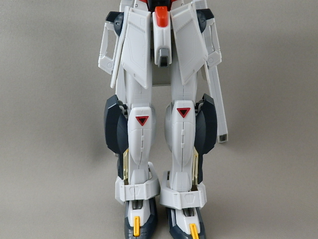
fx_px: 312
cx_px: 159
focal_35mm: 34
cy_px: 120
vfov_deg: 41.8
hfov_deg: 54.0
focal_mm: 6.17
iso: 200
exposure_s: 1/8
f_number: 3.5
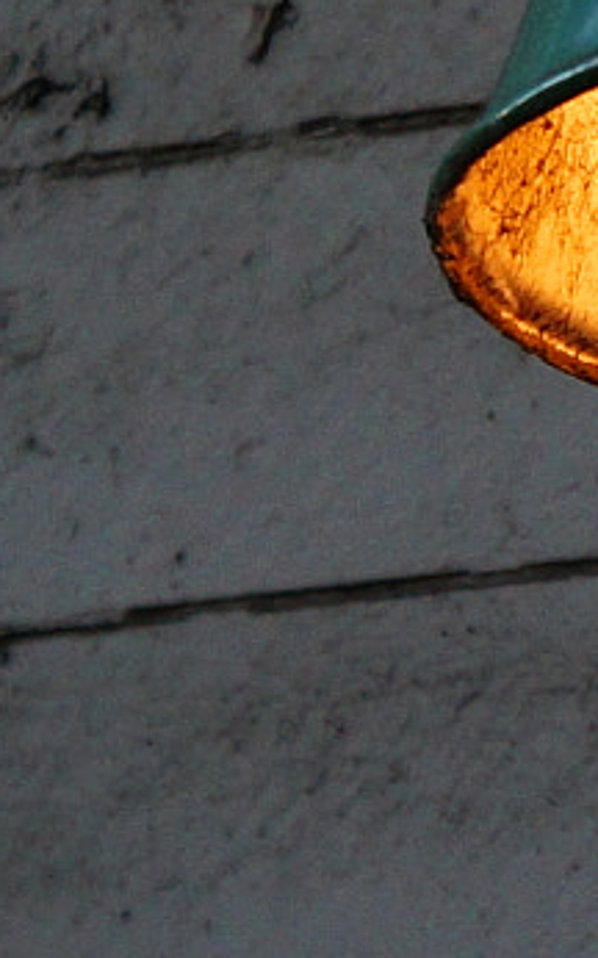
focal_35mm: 497
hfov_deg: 2.6
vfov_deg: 4.2
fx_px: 12971
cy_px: 190
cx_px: 1005
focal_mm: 55
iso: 500
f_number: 5.6
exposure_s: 1/100
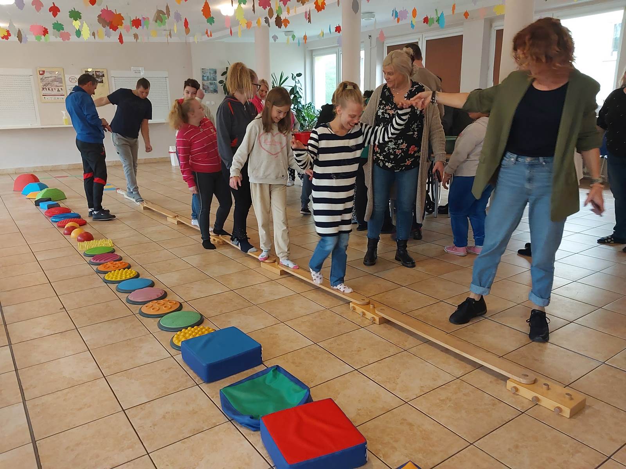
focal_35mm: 30
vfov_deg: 46.8
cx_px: 313
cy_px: 234
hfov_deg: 60.0
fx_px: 543
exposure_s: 1/40
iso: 320
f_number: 1.8
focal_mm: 4.6
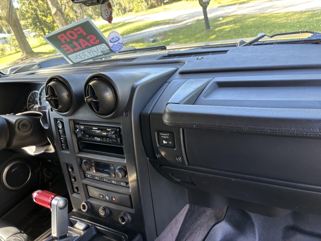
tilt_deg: -24.8
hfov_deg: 67.3
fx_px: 241
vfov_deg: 53.1
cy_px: 120
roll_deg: +13.4
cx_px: 160
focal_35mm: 26
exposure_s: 1/97
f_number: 1.6
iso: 125
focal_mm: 5.96
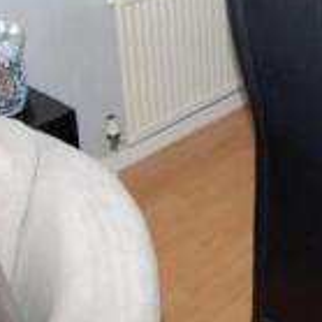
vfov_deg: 26.9
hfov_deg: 27.3
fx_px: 631
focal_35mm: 60
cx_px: 306
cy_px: -5
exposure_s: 1/60
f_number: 4
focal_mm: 10
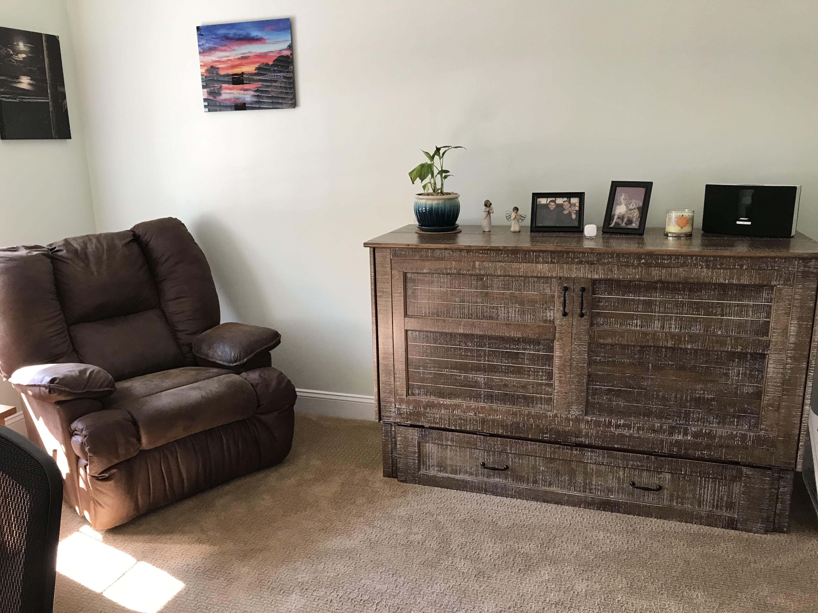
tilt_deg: -13.6
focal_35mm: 28
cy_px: 306
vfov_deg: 49.7
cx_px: 409
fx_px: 662
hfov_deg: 63.4
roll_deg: +1.4
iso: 32
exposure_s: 1/30
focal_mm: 3.99
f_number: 1.8
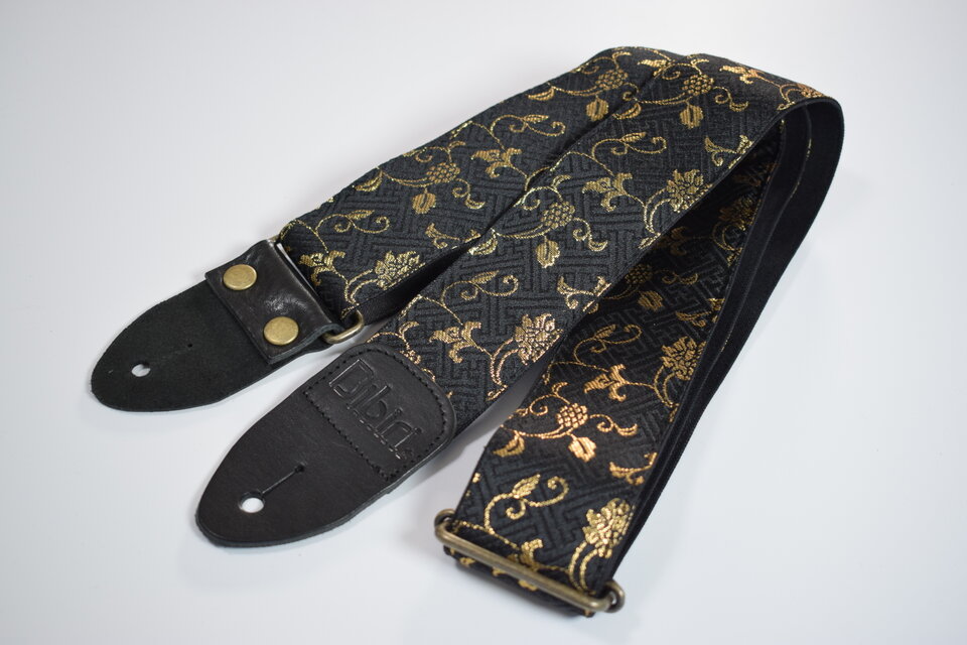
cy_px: 322
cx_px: 484
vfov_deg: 28.1
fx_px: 1289
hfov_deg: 41.1
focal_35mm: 48
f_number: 4.5
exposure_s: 1/200
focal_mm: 32
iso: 800
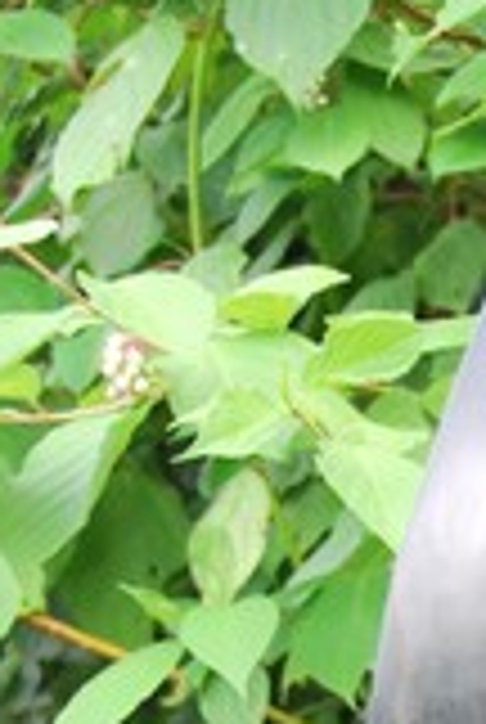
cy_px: 1079
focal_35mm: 162
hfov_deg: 8.4
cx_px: 670
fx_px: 3263
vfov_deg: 12.1
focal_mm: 29
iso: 200
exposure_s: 1/60
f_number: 4.2
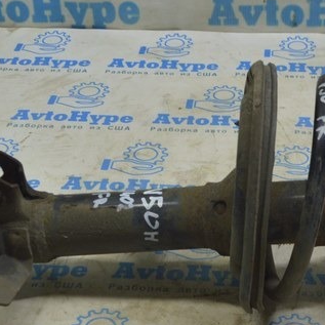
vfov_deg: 20.1
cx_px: 260
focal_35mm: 86
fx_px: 917
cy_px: 185
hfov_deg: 19.9
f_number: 5.6
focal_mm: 21
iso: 400
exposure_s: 1/40
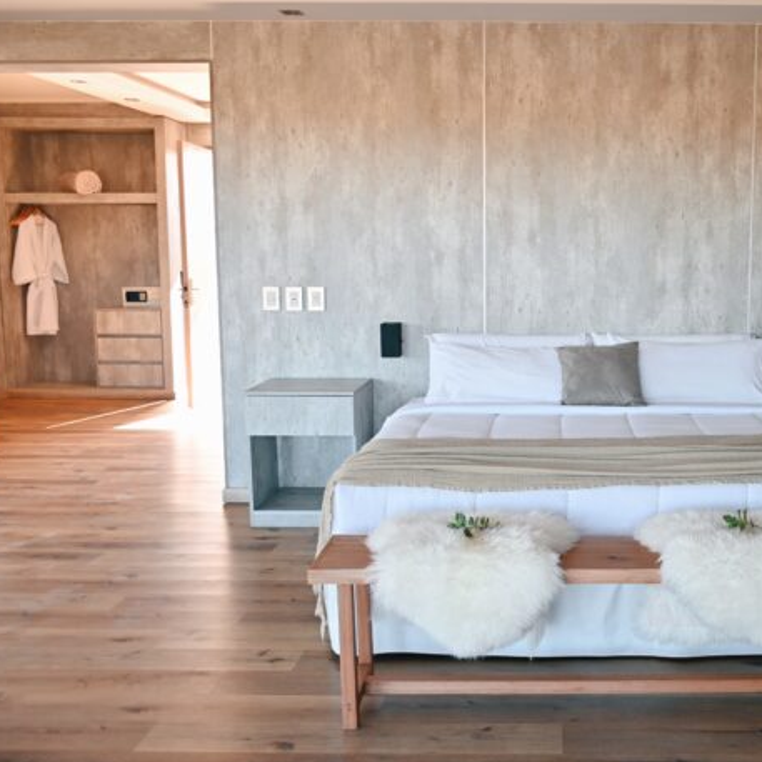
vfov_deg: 42.8
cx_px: 564
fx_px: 971
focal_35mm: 39
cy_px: 382
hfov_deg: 41.7
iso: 100
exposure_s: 1/40
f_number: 3.5
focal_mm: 20
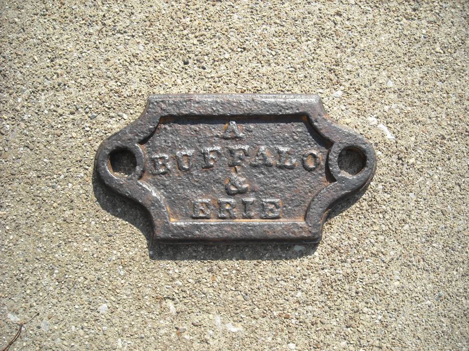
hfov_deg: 52.6
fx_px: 474
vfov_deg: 40.7
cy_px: 176
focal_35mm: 35
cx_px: 234
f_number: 5.6
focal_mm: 5.7
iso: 64
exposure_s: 1/141
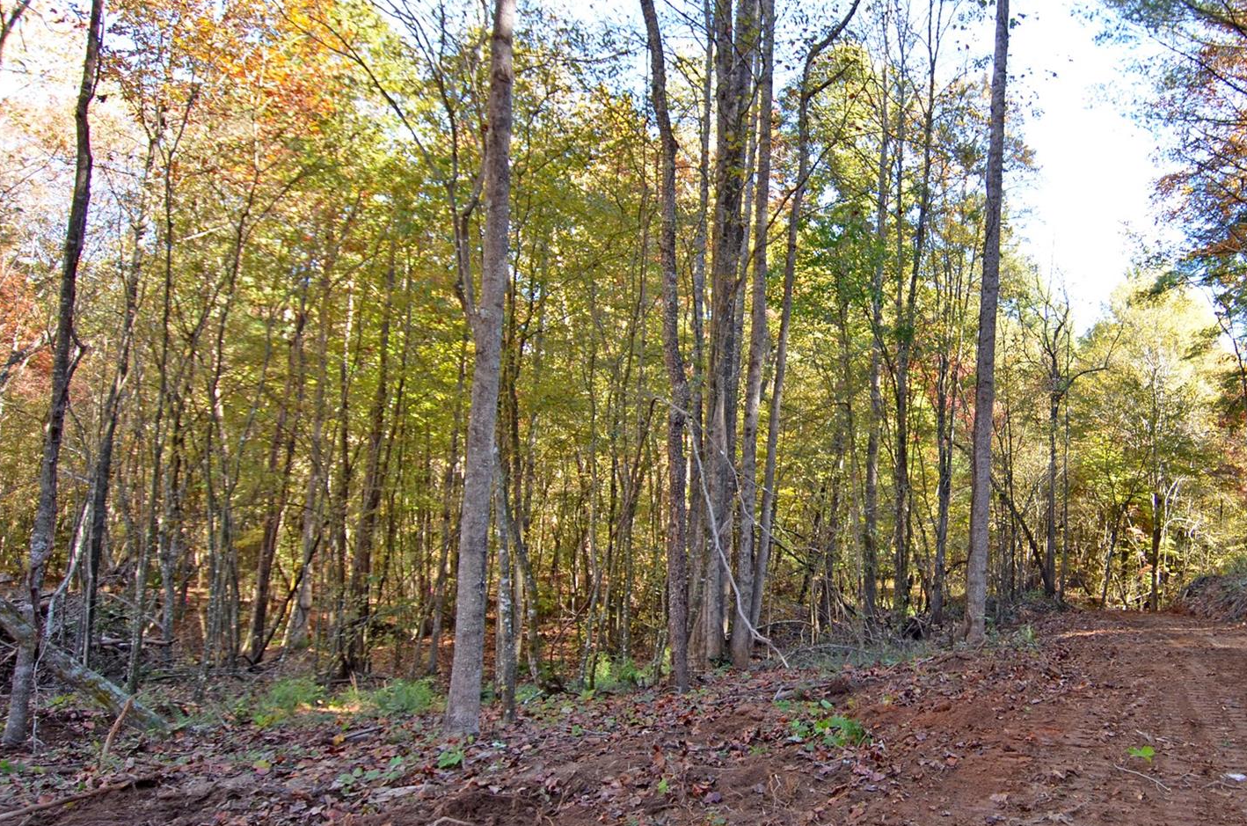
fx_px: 899
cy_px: 442
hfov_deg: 66.8
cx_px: 870
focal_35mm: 26
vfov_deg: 49.3
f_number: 4
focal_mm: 12
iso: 200
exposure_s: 1/125
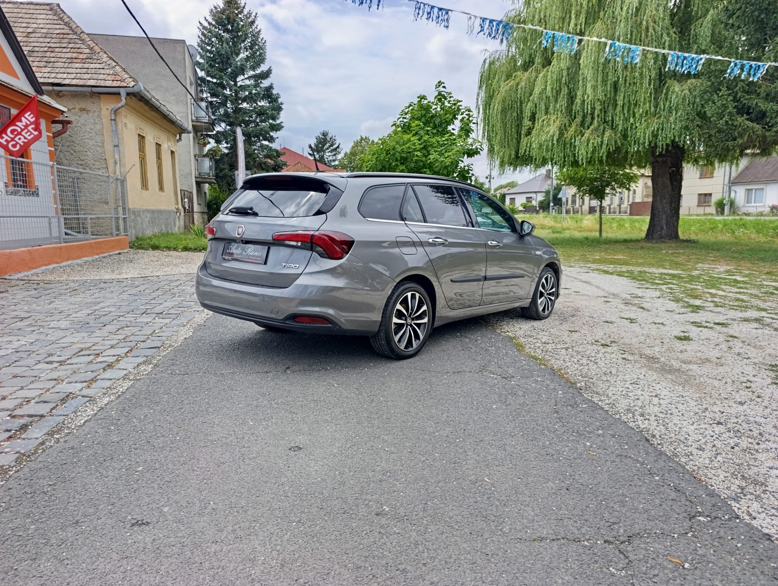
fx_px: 518
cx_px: 389
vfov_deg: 59.0
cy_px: 293
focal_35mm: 23
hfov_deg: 73.8
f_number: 1.6
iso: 50
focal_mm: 6.14
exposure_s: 1/322
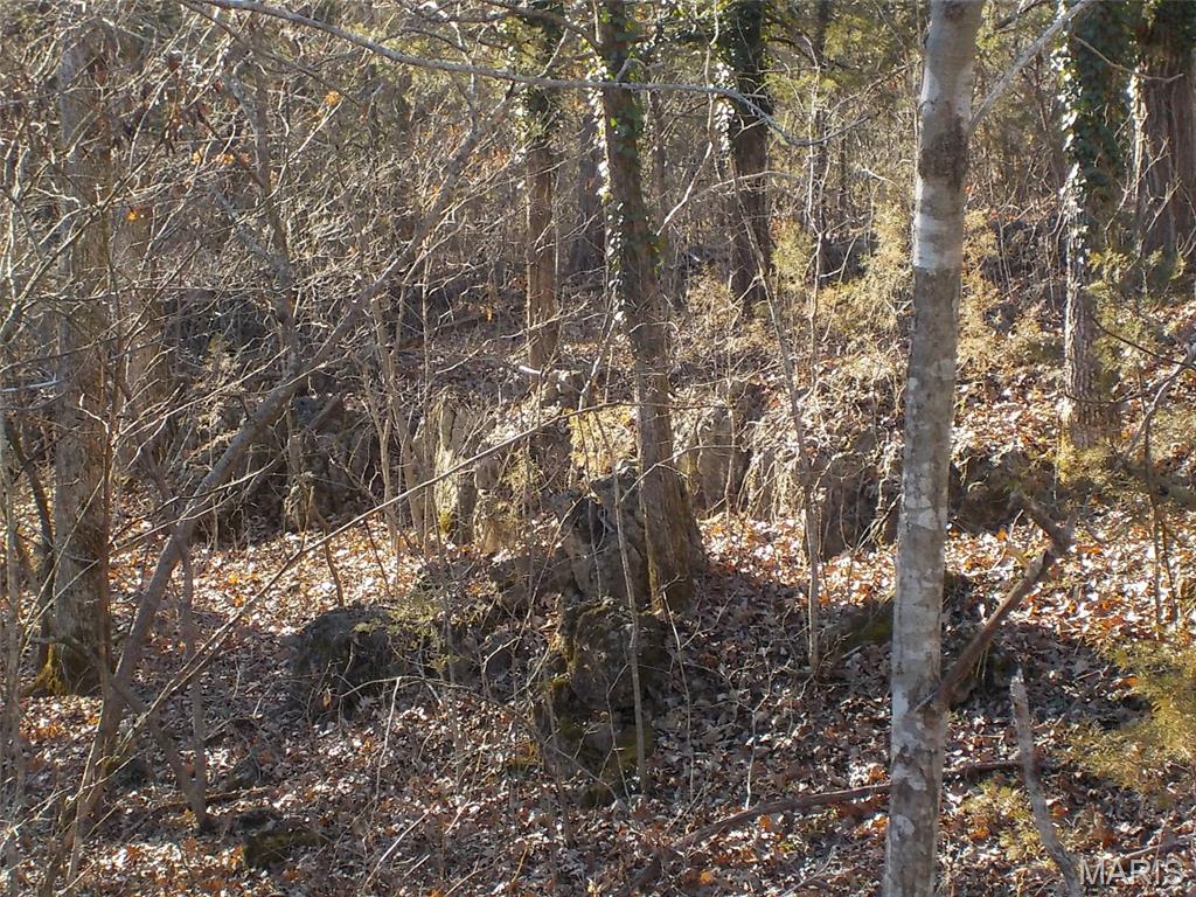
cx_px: 598
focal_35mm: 90
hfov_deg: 21.8
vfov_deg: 16.4
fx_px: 3110
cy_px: 448
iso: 320
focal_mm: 12.3
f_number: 5.9
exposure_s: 1/125
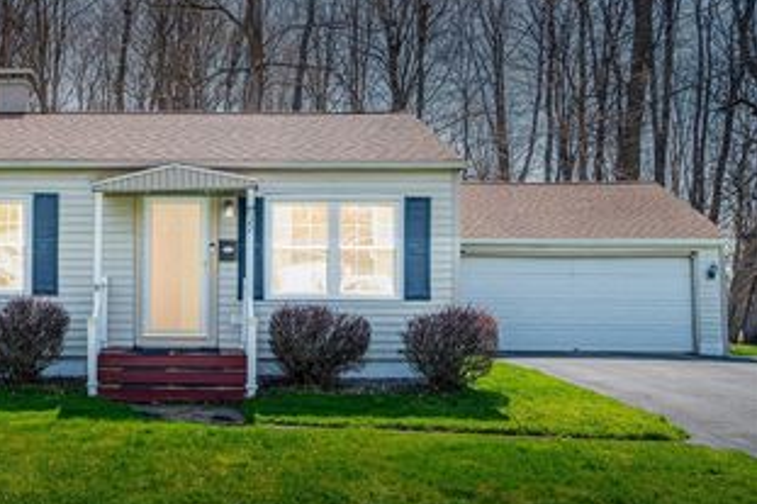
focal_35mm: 53
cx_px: 151
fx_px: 1114
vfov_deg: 25.5
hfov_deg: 36.3
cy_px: 254
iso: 500
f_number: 8
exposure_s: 1/640
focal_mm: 33
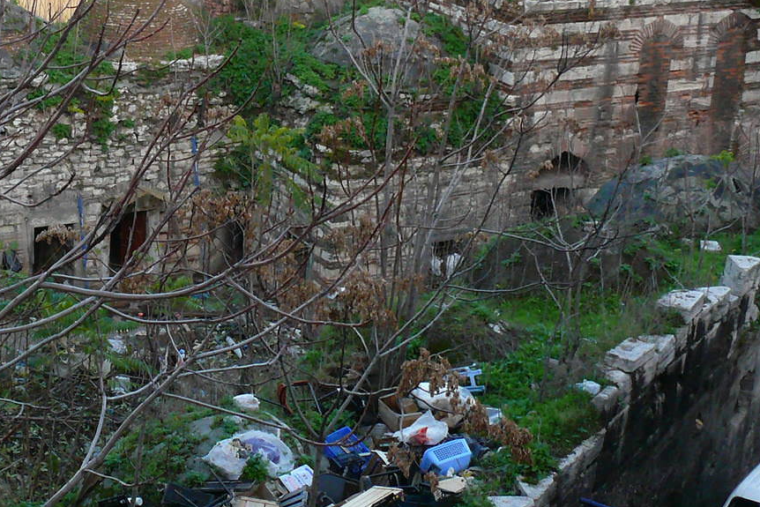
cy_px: 124
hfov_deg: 26.2
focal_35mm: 76
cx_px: 149
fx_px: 1605
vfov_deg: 17.8
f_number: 5.6
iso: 200
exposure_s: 1/50
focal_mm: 7.4
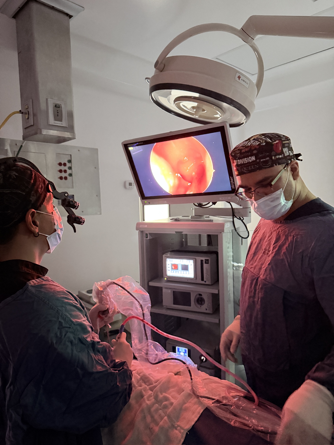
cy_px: 222
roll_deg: +1.5
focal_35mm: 24
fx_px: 309
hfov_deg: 56.8
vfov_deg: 71.6
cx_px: 167
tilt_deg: -3.1
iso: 1600
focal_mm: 6.76
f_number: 1.78
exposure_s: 1/30
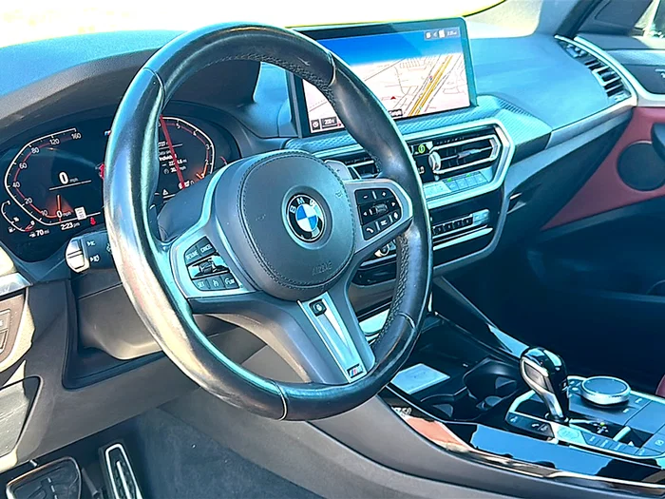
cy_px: 250
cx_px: 332
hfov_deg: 49.0
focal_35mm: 38
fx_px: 730
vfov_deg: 37.7
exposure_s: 1/179
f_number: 1.78
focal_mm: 6.86
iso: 125
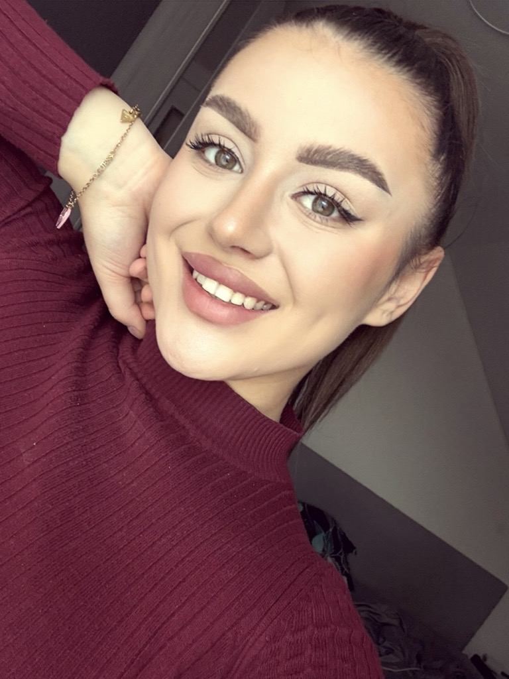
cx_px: 254
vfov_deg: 60.0
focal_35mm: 30
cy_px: 340
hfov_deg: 46.8
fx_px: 588
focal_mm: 2.69
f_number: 1.9
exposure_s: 1/60
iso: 160
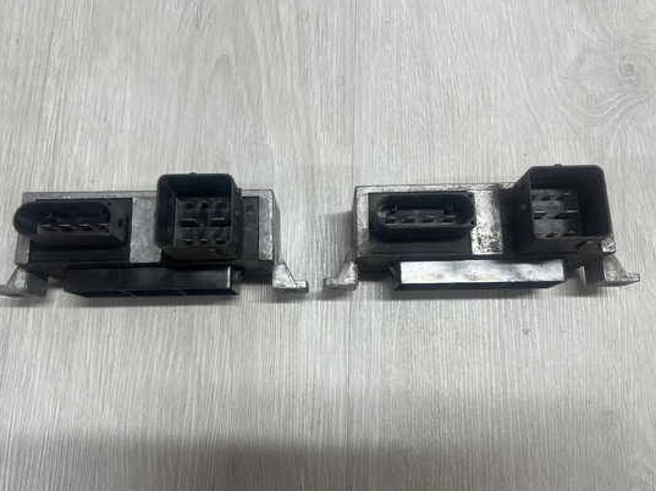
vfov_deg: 45.3
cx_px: 324
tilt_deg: -76.3
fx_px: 587
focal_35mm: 31
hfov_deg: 58.4
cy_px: 222
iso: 50
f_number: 1.5
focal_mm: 5.7
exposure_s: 1/100
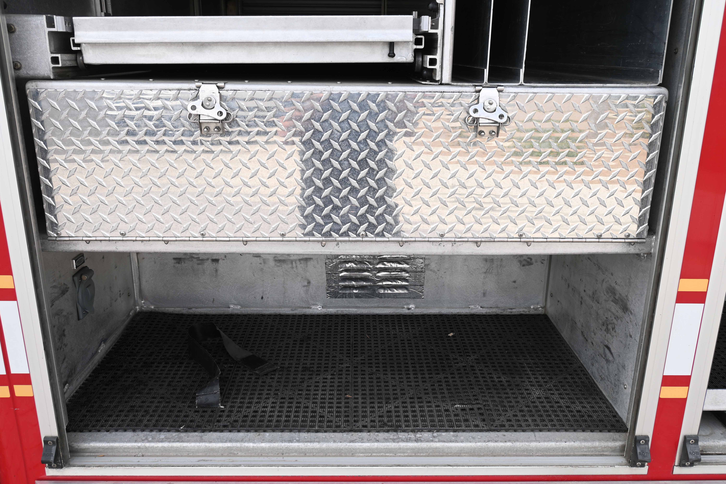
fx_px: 620
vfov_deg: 42.6
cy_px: 242
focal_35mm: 31
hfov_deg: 60.7
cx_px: 363
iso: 100
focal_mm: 20.5
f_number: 6.3
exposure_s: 1/160
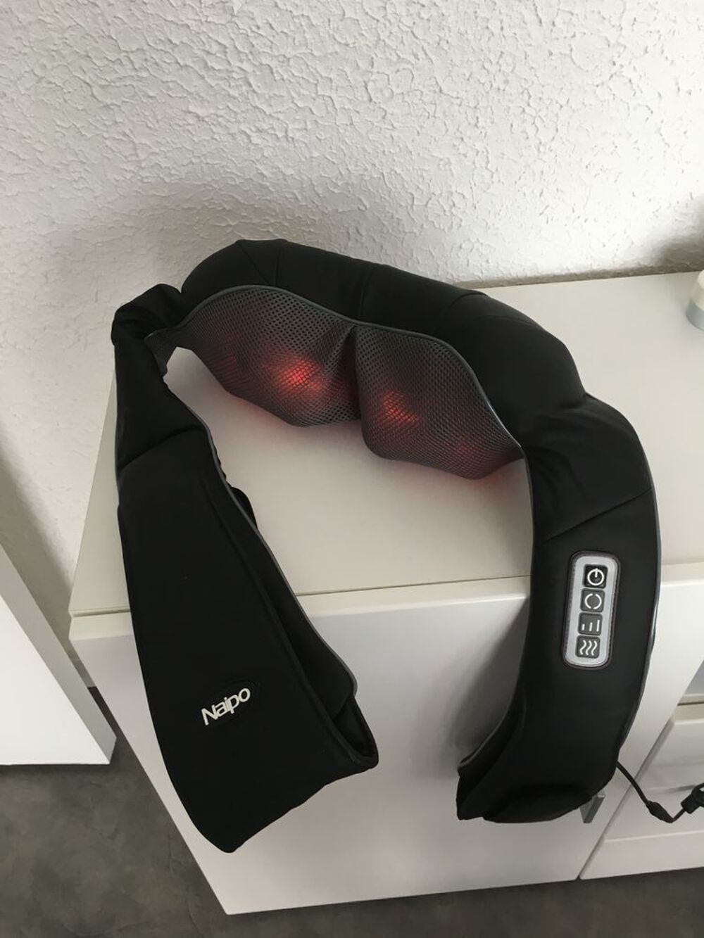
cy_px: 469
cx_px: 352
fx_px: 786
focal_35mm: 29
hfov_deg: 48.2
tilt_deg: -48.8
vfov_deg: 61.7
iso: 64
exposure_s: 1/33
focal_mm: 4.15
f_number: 2.2
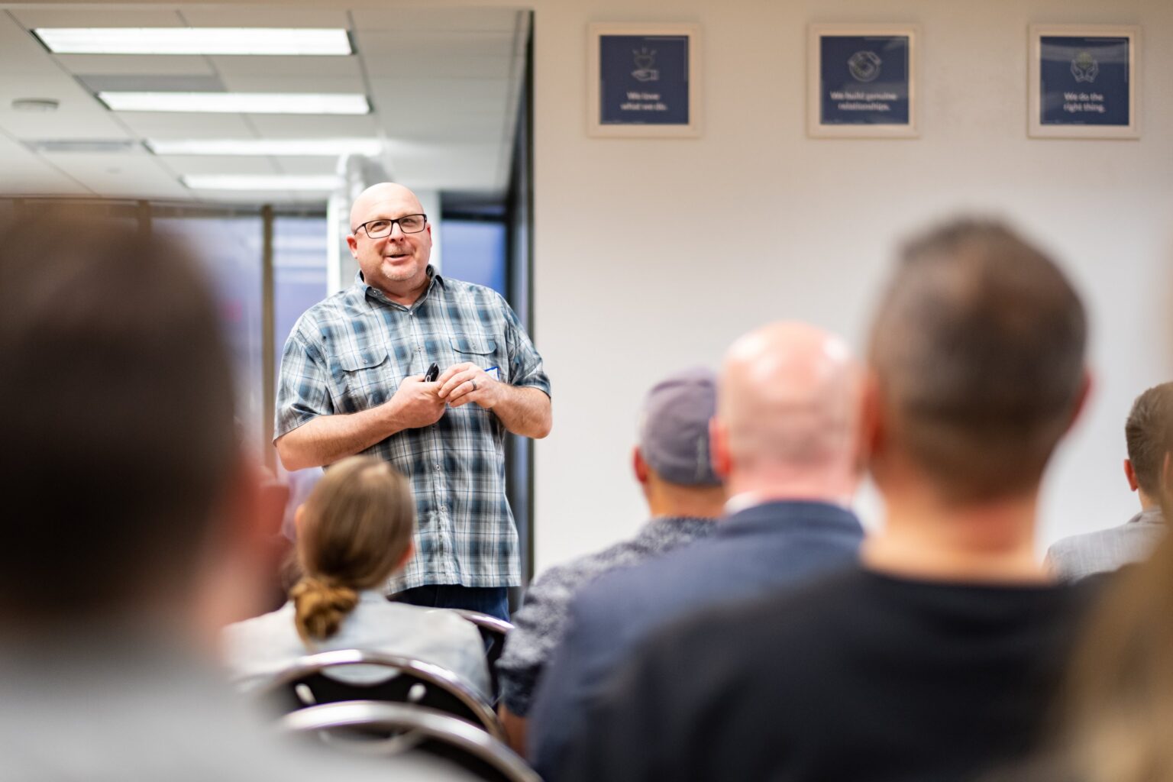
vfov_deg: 16.3
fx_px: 2737
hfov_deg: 24.2
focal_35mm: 84
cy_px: 391
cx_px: 586
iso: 640
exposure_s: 1/250
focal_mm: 56
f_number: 1.2
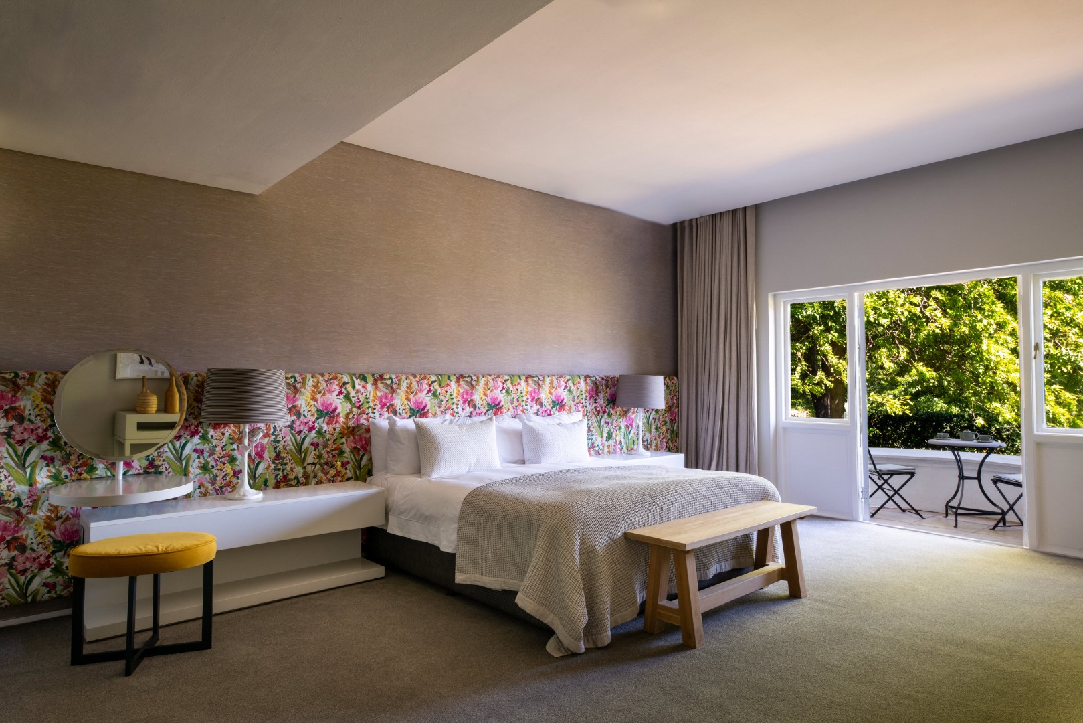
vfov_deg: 57.2
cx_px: 542
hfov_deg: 78.6
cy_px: 362
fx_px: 662
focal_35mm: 22
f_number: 16
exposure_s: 1/20
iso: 200
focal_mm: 22
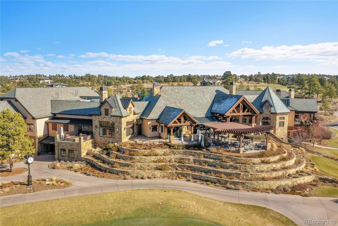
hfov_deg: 65.5
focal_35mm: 28
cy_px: 113
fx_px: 263
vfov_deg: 46.4
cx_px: 169
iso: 800
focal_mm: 10.26
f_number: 8
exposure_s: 1/1250
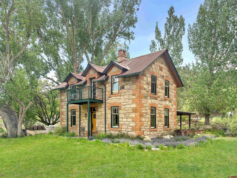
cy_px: 89
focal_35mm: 26
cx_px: 118
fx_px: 178
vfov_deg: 53.1
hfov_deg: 67.3
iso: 50
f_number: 1.6
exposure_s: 1/1751
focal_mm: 5.96
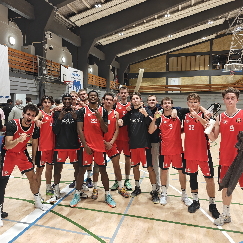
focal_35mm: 28
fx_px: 222
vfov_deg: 57.3
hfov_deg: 57.2
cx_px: 107
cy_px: 119
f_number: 1.6
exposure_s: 1/100
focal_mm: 6.06
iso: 500
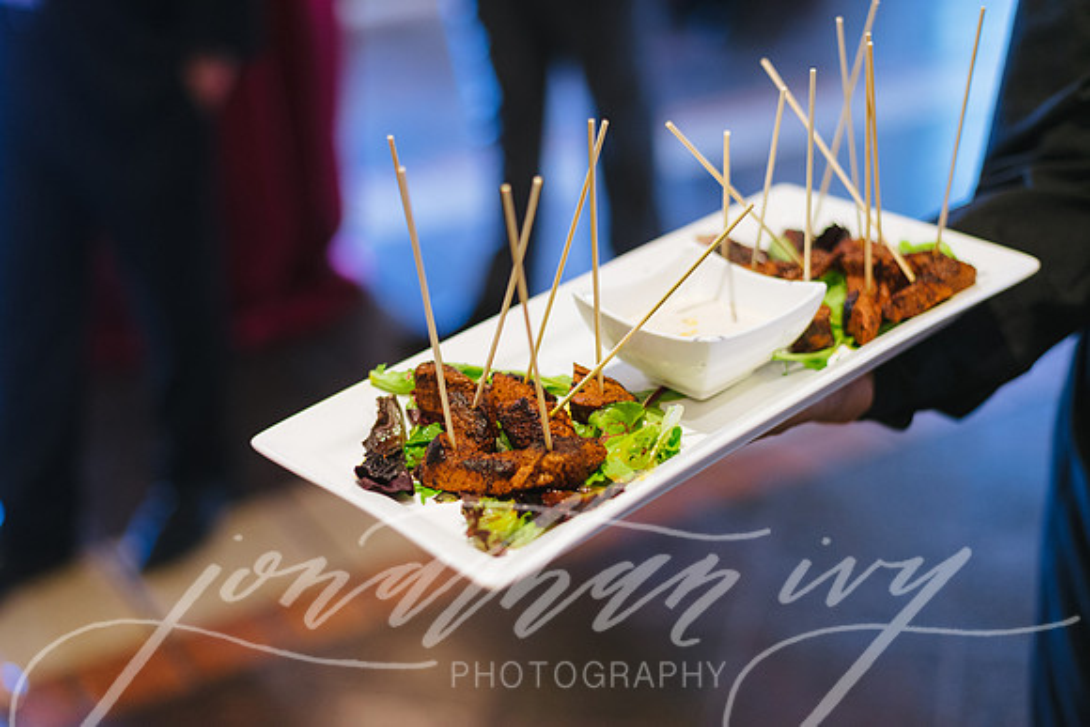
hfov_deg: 39.6
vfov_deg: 27.0
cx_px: 545
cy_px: 364
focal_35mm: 50
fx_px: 1514
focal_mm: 50
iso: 1600
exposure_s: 1/160
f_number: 2.2
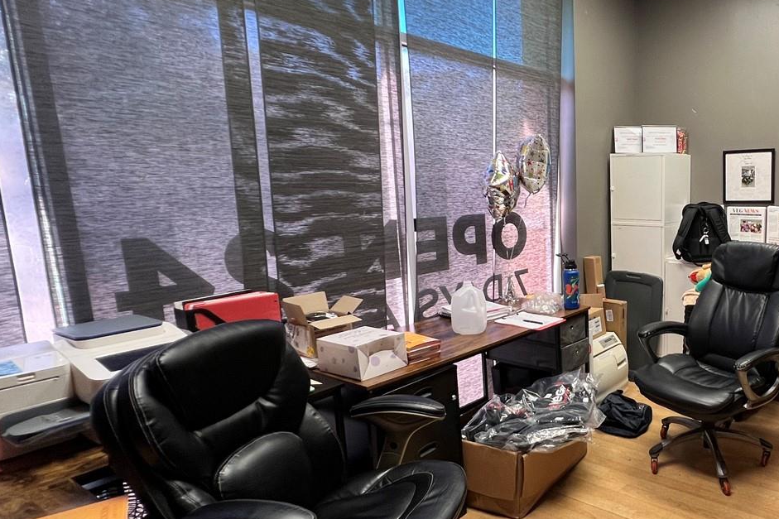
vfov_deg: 55.1
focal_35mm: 23
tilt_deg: -9.4
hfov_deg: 67.4
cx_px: 646
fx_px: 498
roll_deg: +0.4
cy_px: 272
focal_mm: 1.57
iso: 160
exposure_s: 1/60
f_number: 1.8
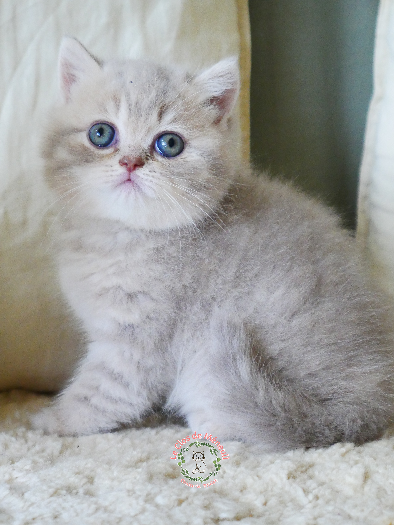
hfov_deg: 17.6
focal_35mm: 84
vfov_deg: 23.3
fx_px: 1274
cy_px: 262
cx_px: 197
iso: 3200
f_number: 5.6
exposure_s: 1/160
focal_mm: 42
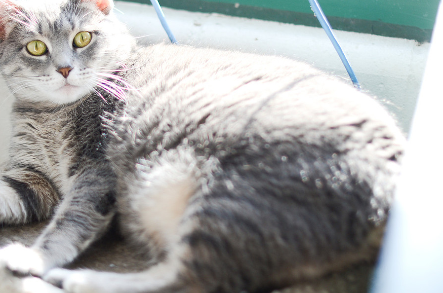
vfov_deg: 14.8
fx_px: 1130
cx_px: 178
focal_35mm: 92
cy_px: 119
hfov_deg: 22.2
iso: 200
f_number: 1.8
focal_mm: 50
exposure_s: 1/1000
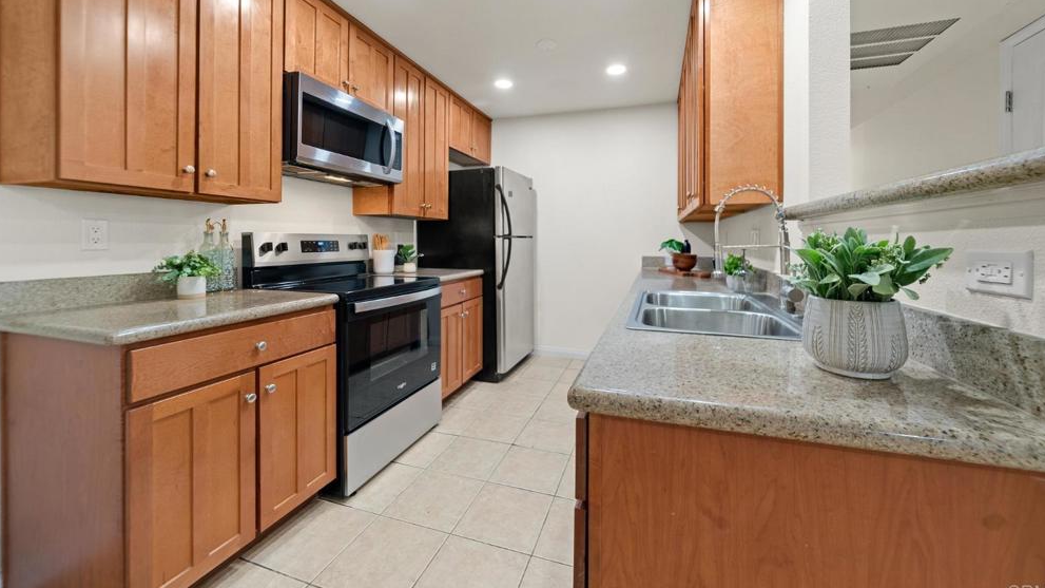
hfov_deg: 110.8
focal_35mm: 13
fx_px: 360
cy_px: 240
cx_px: 534
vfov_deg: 77.6
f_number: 6.3
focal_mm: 12
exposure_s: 1.3
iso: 250
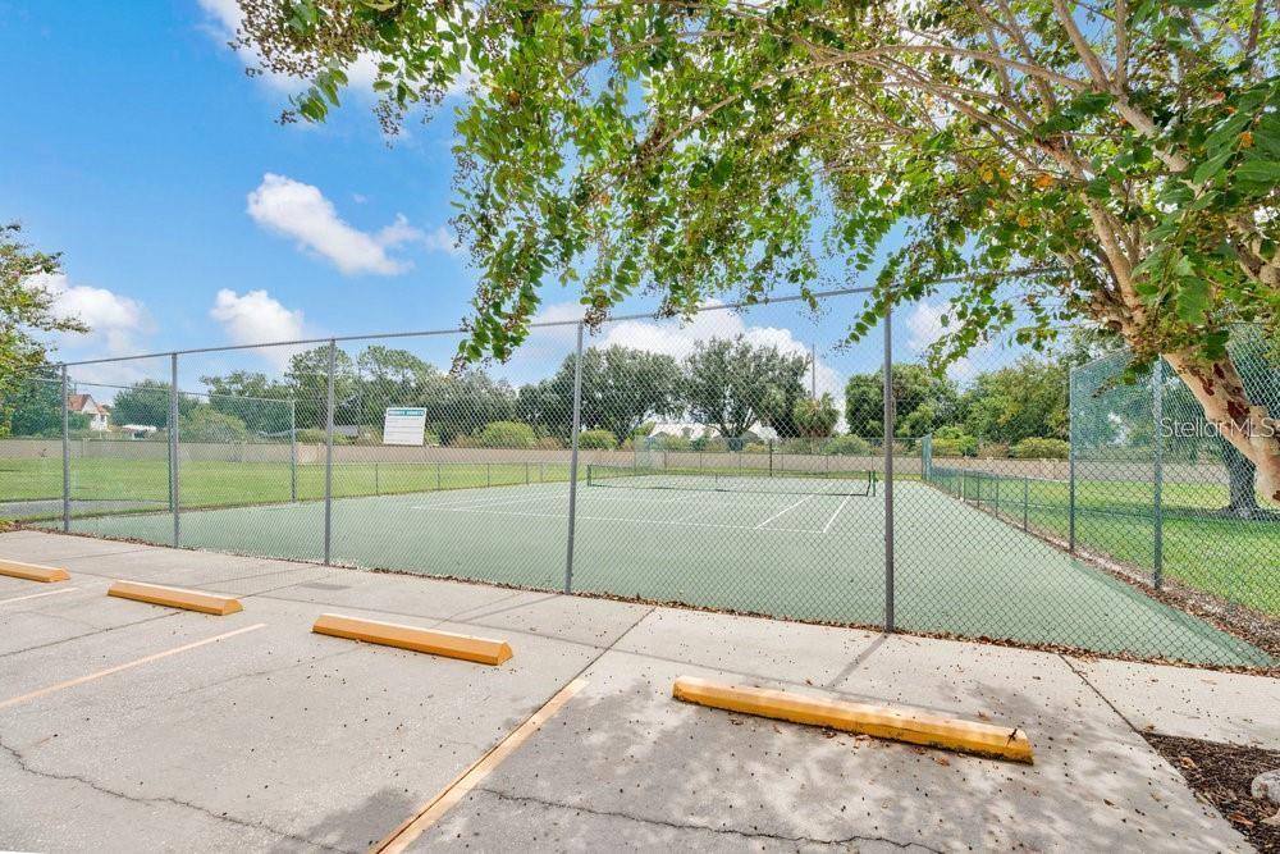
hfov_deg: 104.2
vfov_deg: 81.2
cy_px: 427
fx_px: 498
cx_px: 640
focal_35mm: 14
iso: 320
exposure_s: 1/2000
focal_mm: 14
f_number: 6.3
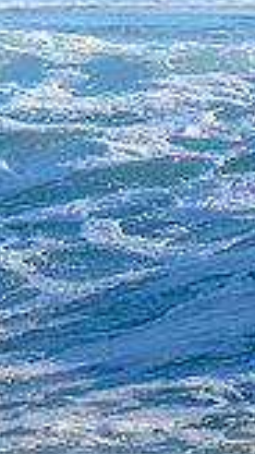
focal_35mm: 2272
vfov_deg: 1.0
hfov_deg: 0.5
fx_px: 27367
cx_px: -688
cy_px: -42
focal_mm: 500
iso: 220
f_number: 5.6
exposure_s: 1/2000
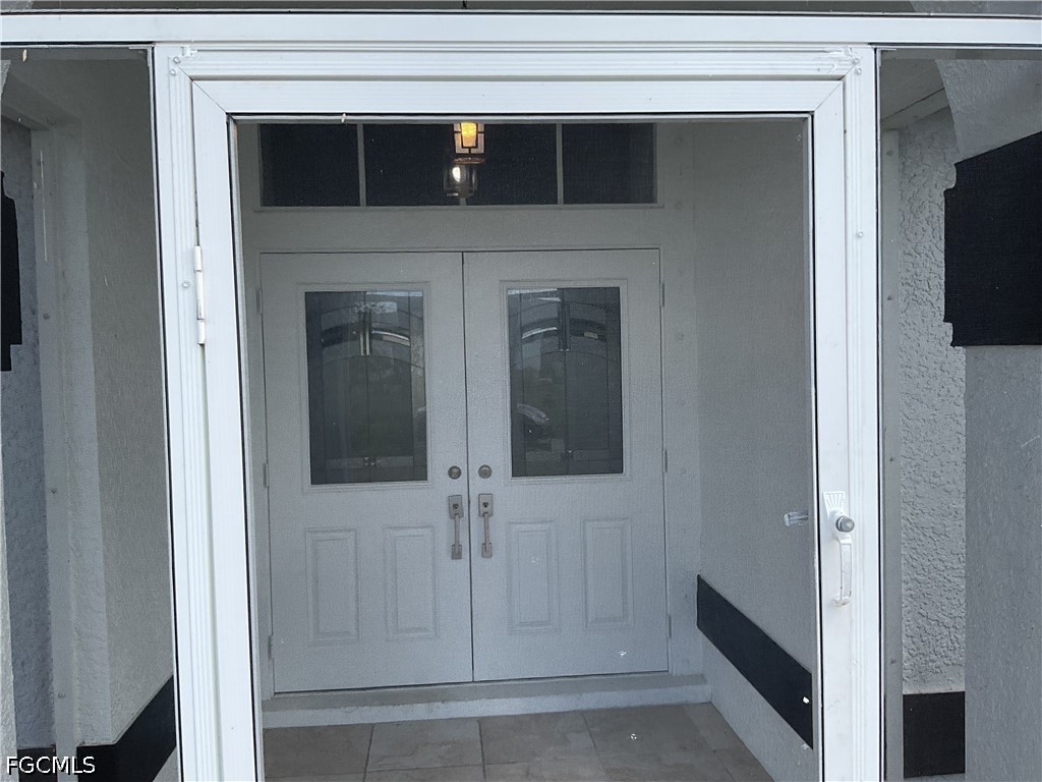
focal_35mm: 29
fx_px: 873
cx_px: 521
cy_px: 391
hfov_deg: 61.7
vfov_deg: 48.2
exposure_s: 1/635
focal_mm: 3
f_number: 1.8
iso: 16
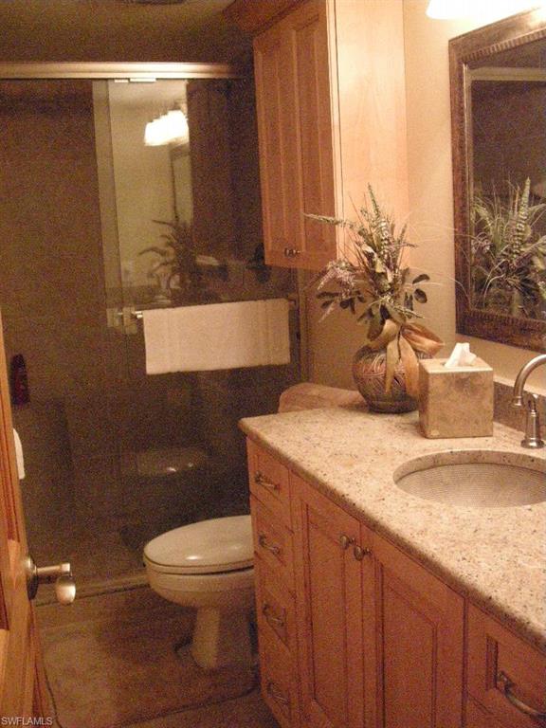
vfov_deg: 50.1
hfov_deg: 38.7
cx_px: 273
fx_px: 778
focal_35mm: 37
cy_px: 364
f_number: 2.8
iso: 1600
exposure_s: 1/82.4
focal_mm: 7.9
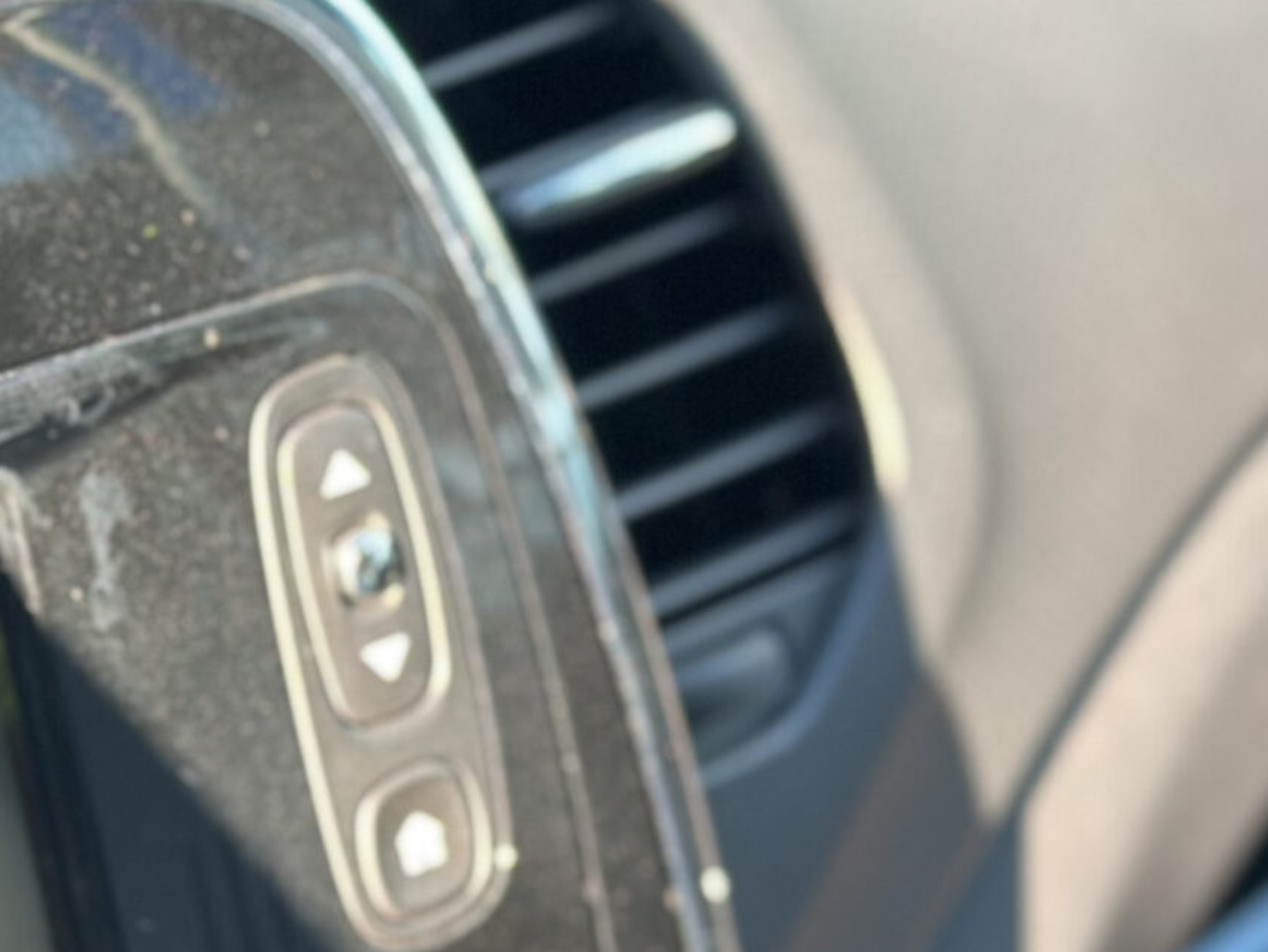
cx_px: -428
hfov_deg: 13.1
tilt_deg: -36.1
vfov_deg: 10.1
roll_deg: -0.1
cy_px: 1139
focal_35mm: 145
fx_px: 5314
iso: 125
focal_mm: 6.86
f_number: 1.78
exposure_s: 1/112
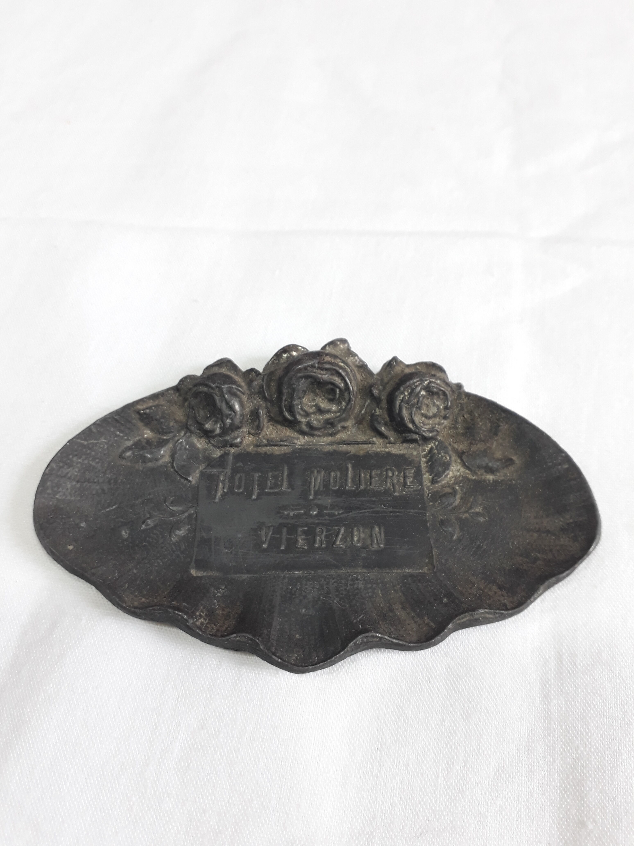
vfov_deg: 65.3
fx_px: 659
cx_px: 317
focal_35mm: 27
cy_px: 423
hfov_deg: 51.4
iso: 100
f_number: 1.9
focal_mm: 3.6
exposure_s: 1/33
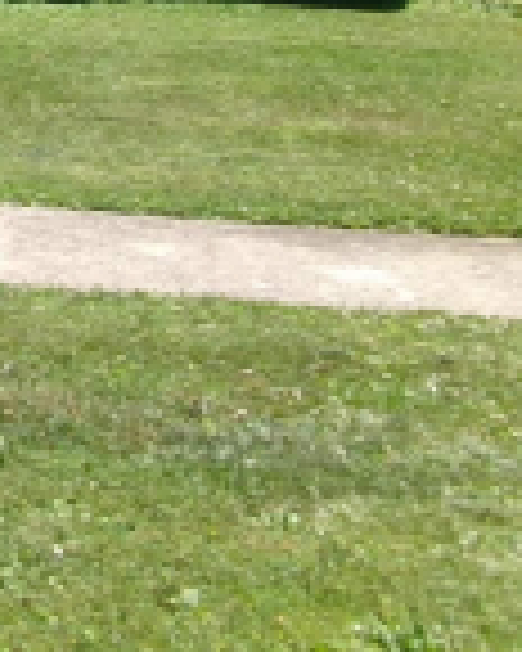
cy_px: -373
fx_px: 2433
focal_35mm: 126
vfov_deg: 14.1
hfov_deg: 11.4
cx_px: -389
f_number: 10.8
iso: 100
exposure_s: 1/70
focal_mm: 5.1
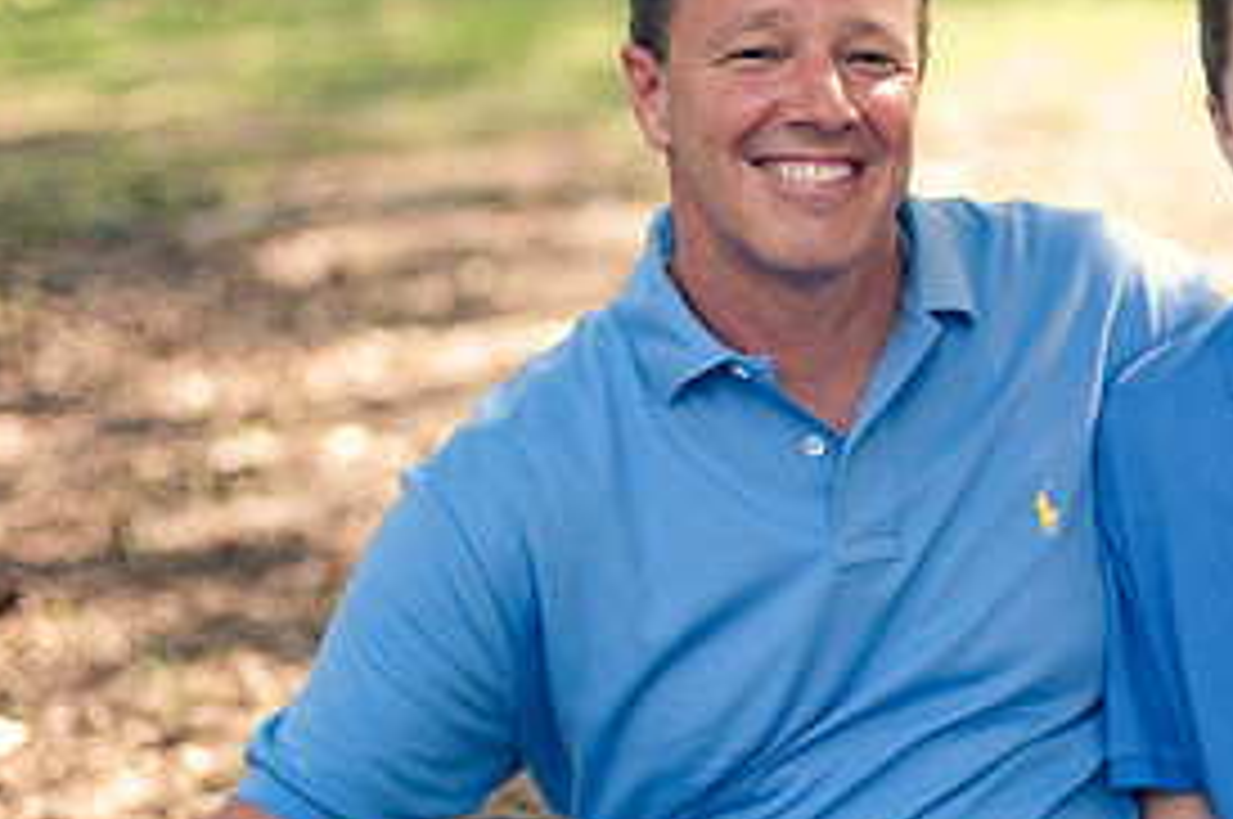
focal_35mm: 106
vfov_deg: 12.9
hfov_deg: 19.1
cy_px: 567
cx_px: 1040
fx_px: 3626
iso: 200
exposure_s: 1/640
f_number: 1.8
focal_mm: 50
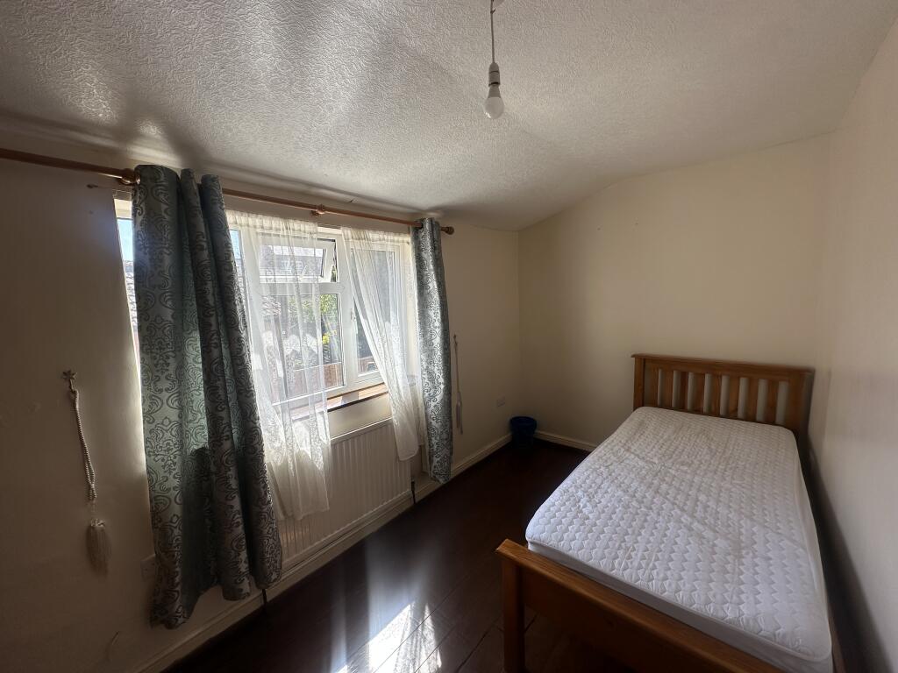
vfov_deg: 85.7
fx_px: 363
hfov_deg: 102.1
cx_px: 449
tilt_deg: -6.9
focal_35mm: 14
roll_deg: +2.4
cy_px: 336
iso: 40
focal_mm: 2.22
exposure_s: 1/274
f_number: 2.2
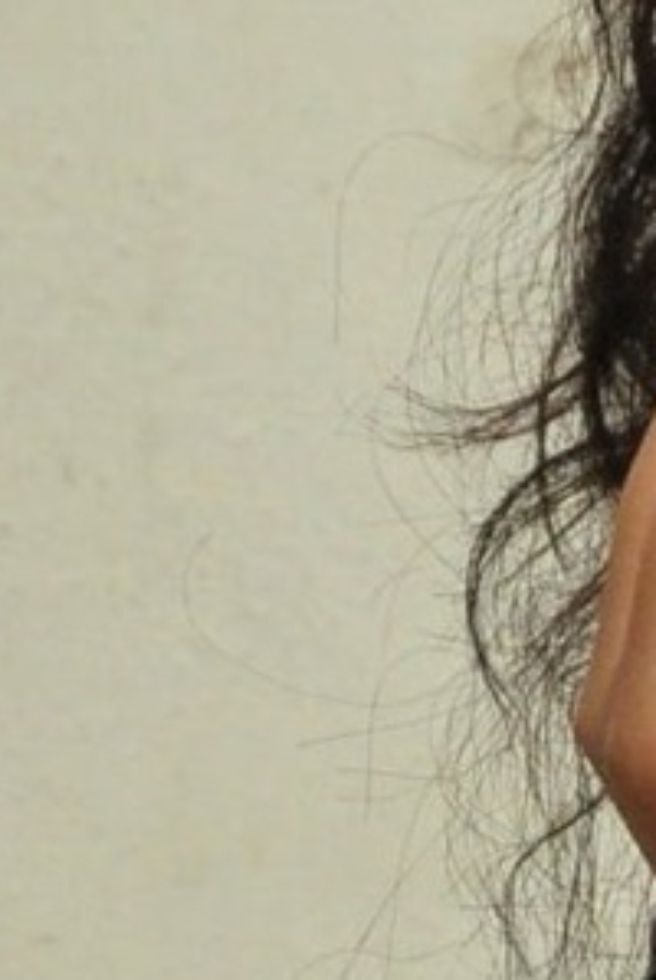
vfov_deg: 4.7
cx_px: 1660
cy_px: 1801
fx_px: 11834
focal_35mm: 434
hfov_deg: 3.1
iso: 1600
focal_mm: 48
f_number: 7.1
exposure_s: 1/125
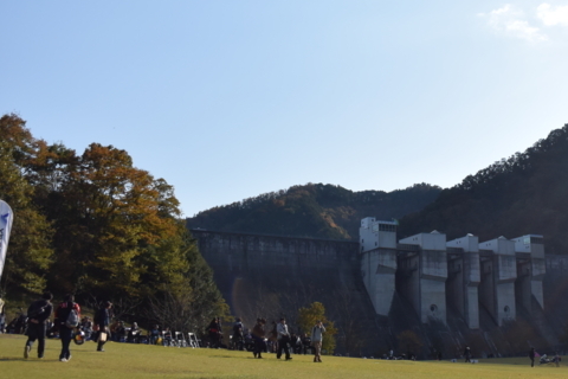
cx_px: 469
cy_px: 165
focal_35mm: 45
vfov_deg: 29.8
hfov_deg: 41.4
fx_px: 710
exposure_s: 1/1250
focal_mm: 10
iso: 160
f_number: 4
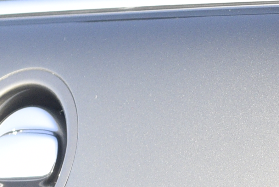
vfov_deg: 3.6
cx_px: 495
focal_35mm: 382
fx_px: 2963
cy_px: 303
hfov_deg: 5.3
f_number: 2.8
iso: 1000
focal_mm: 50
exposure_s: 1/2500
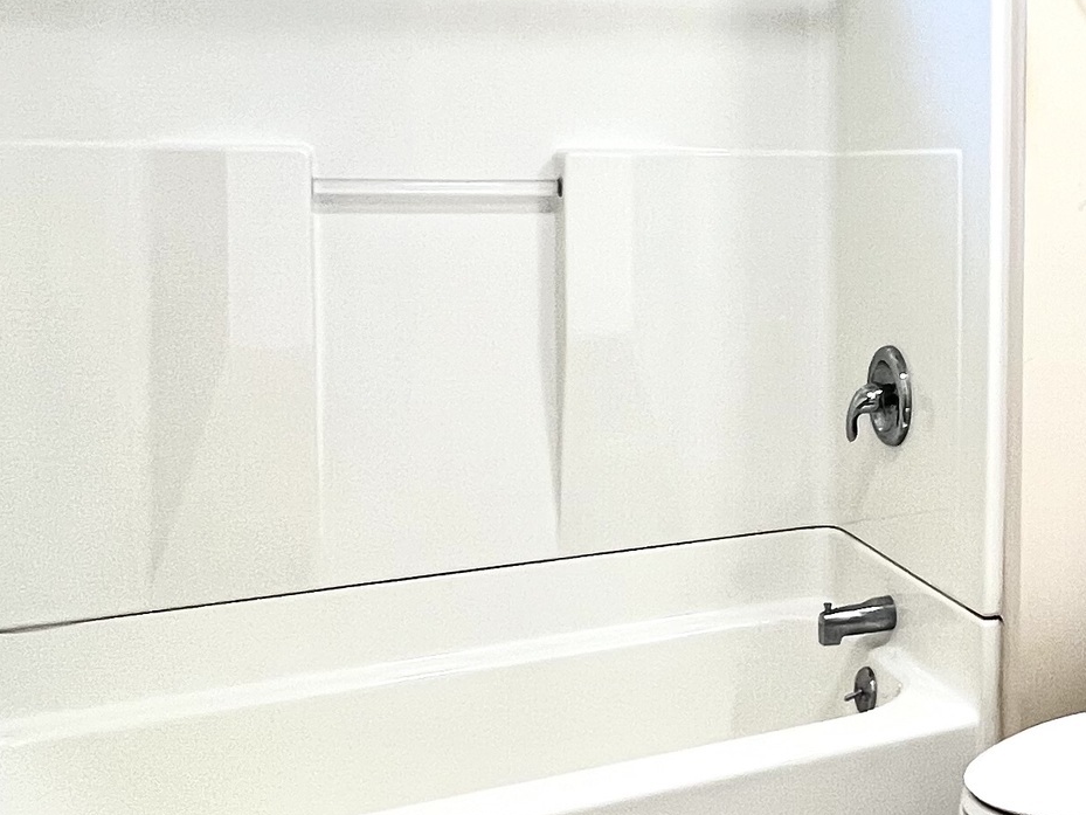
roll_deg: -0.9
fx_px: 1349
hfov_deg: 38.0
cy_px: 240
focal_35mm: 43
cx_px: 1136
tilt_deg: -3.5
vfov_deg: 33.2
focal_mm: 1.57
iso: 160
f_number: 1.8
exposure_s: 1/120
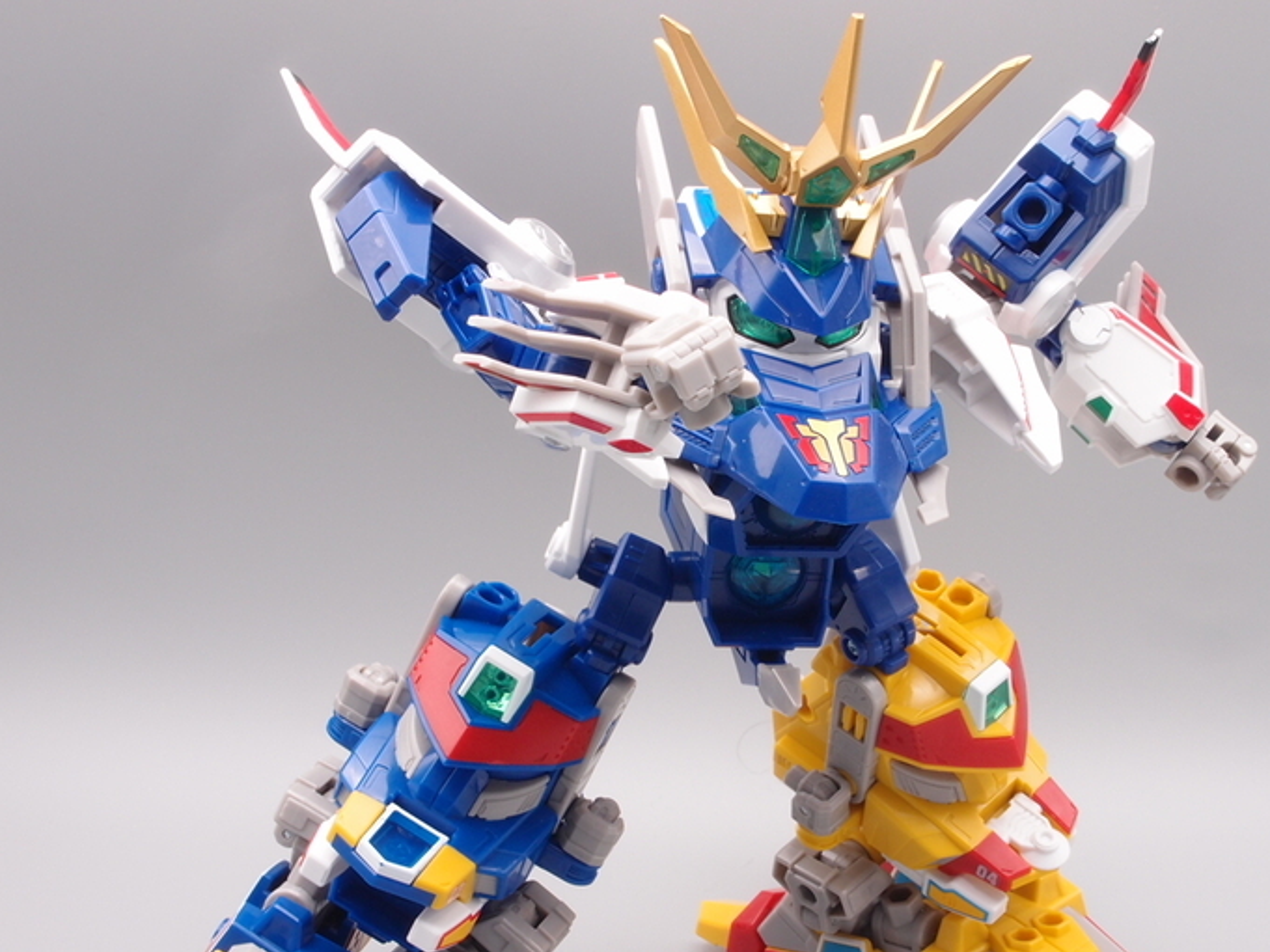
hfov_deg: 35.5
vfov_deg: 27.0
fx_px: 1982
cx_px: 675
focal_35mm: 54
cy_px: 555
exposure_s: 1/6
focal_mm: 9.87
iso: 100
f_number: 8
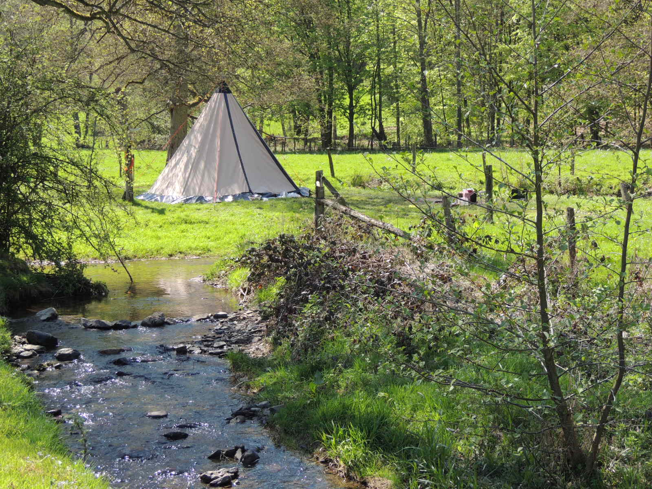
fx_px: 1130
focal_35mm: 60
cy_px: 244
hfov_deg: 32.2
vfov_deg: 24.4
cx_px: 326
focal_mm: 10.7
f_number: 3.7
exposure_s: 1/200
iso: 100
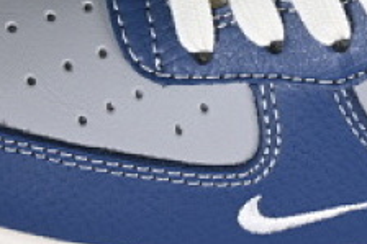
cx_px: 478
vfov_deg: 3.8
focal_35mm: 362
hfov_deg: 5.7
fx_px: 3688
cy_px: -183
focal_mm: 50
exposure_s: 1/60
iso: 160
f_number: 7.1
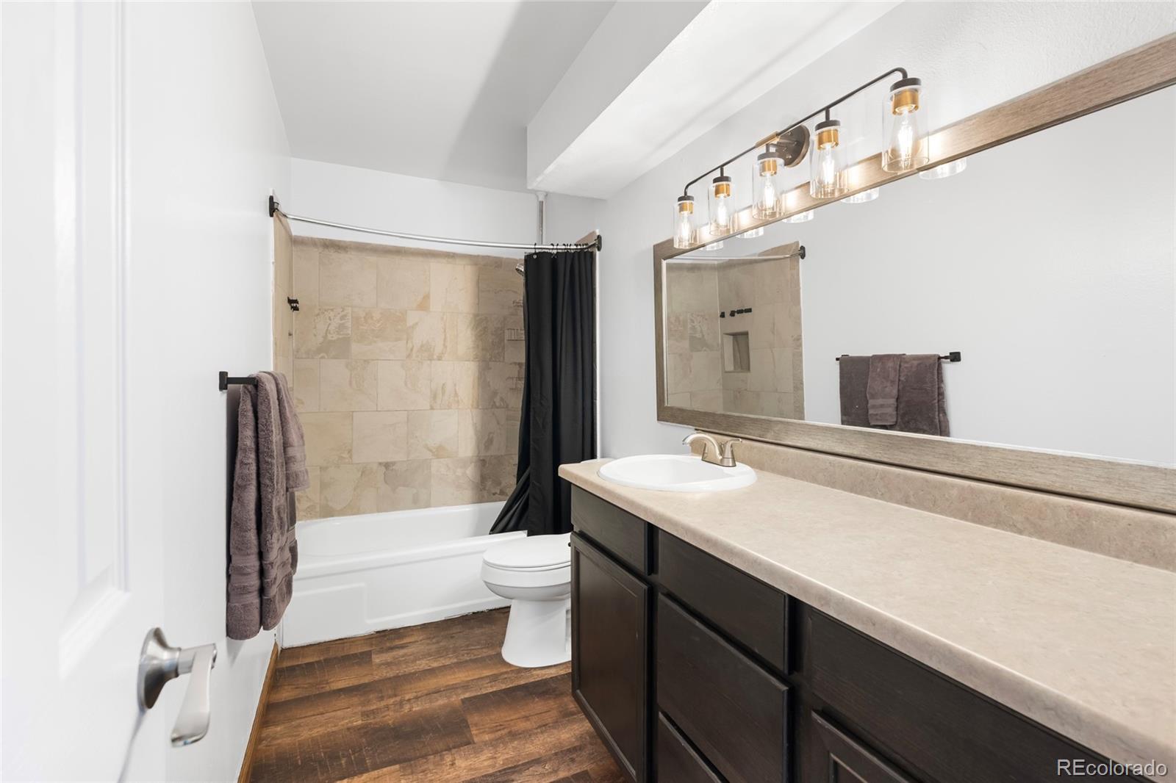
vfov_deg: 72.0
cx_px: 588
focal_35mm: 16
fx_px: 539
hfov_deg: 95.0
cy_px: 392
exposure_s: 2
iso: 320
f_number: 7.1
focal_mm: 16.5
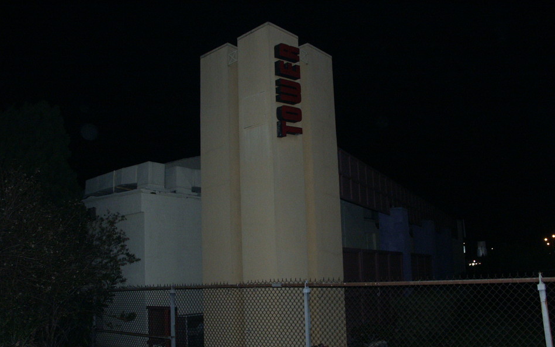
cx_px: 276
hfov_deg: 62.9
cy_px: 209
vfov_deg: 41.6
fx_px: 454
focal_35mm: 30
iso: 200
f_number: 2.8
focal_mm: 7.21
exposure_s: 1/45
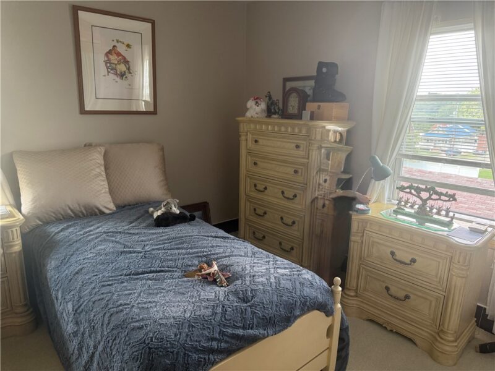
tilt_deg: -13.0
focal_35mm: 24
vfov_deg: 56.8
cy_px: 186
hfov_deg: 71.6
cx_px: 248
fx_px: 343
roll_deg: -1.2
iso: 200
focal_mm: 6.76
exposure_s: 1/89
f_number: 1.78
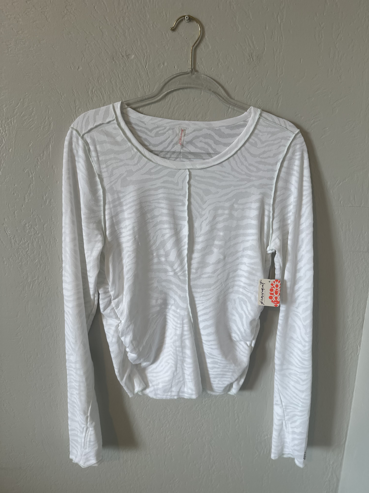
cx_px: 184
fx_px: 341
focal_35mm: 24
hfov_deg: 56.8
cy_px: 246
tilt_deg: -15.6
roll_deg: -0.6
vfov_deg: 71.6
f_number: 1.78
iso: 100
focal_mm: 6.86
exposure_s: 1/120
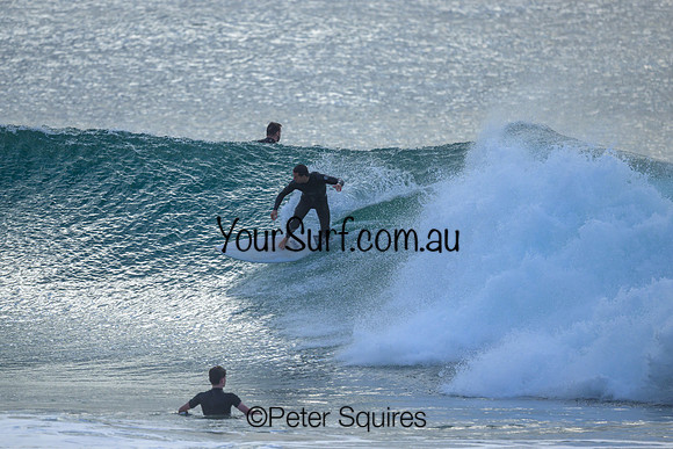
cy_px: 224
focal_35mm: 800
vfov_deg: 1.7
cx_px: 336
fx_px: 14958
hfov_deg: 2.6
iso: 560
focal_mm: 800
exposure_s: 1/2500
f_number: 6.3
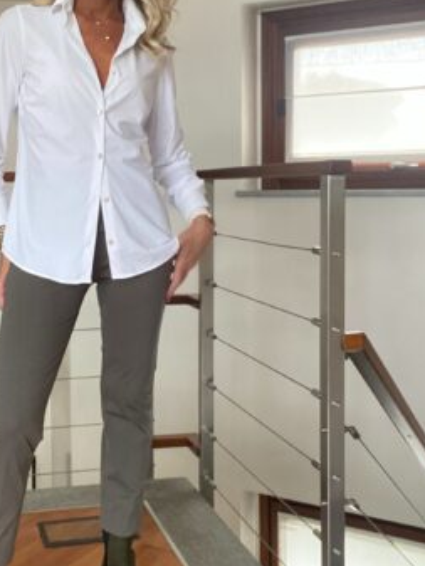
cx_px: 108
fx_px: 834
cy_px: 244
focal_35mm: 51
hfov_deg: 28.2
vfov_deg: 37.4
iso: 250
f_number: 2.2
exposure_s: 1/60
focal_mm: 2.71
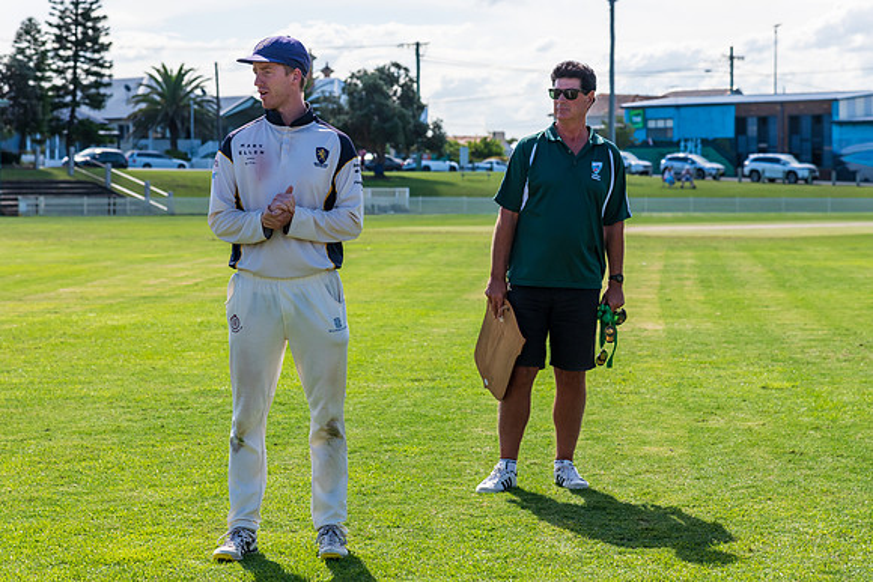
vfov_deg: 14.0
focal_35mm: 98
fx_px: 2380
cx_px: 422
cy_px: 281
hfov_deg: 20.8
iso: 400
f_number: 6.3
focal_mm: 95
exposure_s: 1/1600
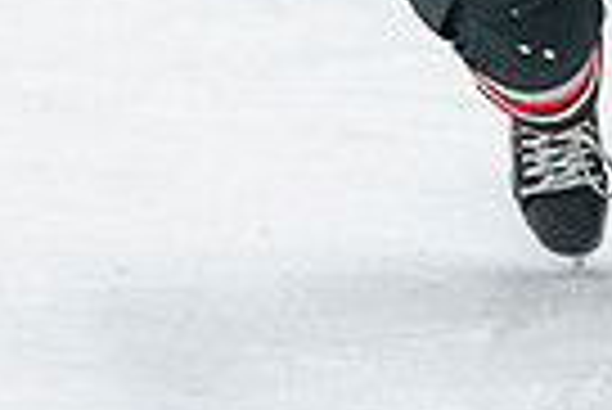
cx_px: 615
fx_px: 11521
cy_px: -222
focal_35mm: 677
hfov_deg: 3.0
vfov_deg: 2.0
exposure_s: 1/640
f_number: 3.2
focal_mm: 130
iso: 2000
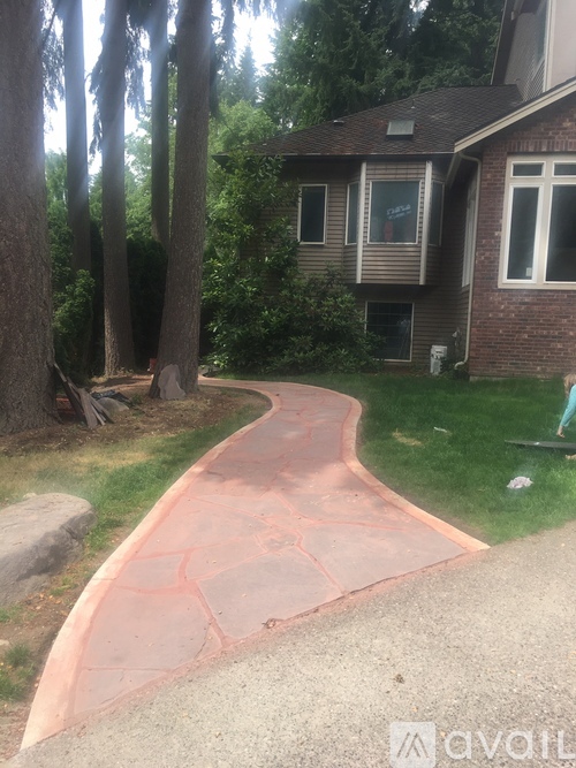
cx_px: 288
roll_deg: -2.2
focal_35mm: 29
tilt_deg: -3.7
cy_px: 384
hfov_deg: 48.2
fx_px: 644
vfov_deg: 61.7
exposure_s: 1/496
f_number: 2.2
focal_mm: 4.15
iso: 25
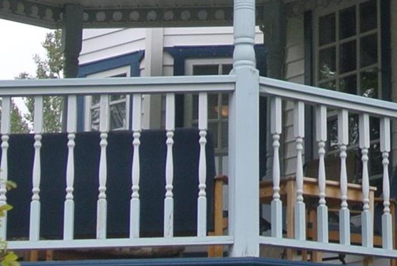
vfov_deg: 8.4
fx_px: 1767
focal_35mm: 160
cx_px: 623
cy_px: -151
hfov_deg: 12.1
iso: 100
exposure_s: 1/250
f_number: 4
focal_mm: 11
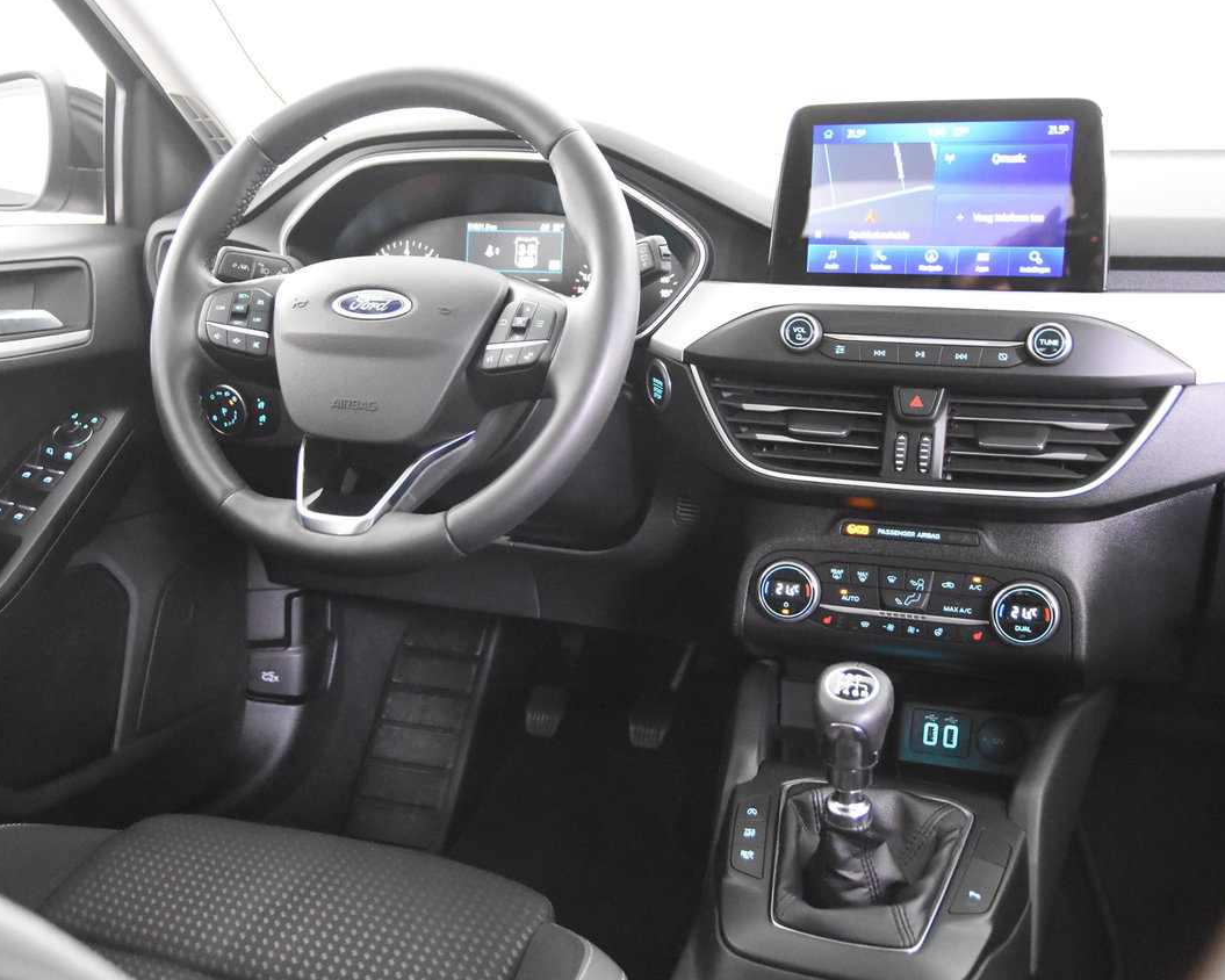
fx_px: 1486
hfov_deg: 44.6
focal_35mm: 41
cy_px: 491
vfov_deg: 36.5
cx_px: 496
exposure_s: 1/40
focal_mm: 24
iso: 9000
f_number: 3
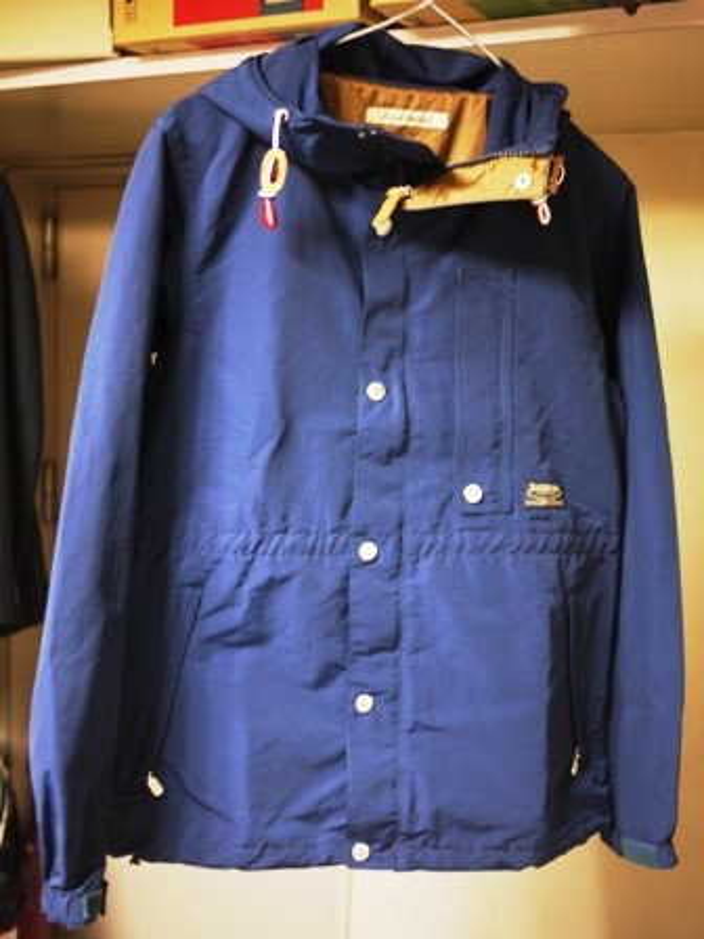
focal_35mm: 40
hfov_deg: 36.0
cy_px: 470
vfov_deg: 46.8
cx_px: 352
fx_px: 1085
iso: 400
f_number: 1.7
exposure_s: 1/20
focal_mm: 20
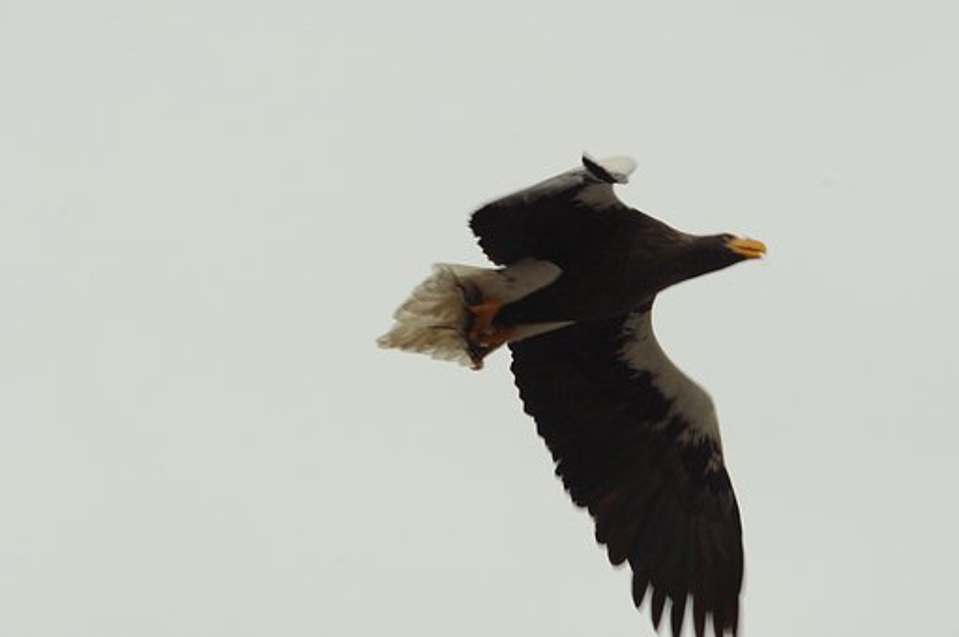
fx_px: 9977
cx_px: 480
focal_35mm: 375
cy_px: 318
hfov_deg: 5.5
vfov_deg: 3.7
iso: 800
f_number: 8
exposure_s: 1/160
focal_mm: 250
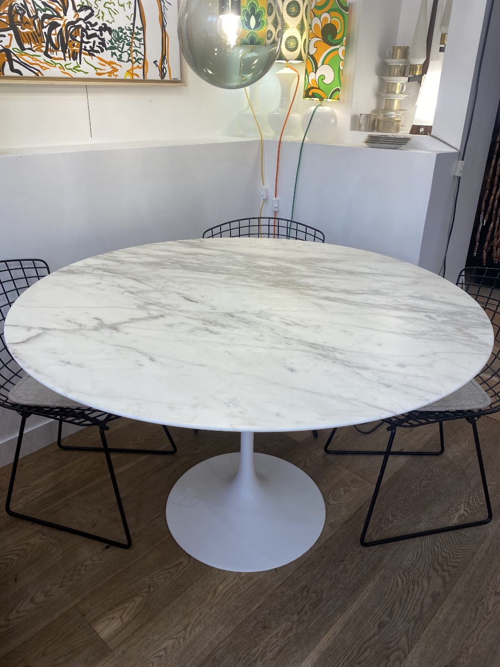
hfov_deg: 53.1
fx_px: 501
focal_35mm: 26
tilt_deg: -24.9
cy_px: 334
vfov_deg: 67.3
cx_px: 250
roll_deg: -2.9
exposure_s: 1/100
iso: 40
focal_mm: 4.25
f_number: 1.8
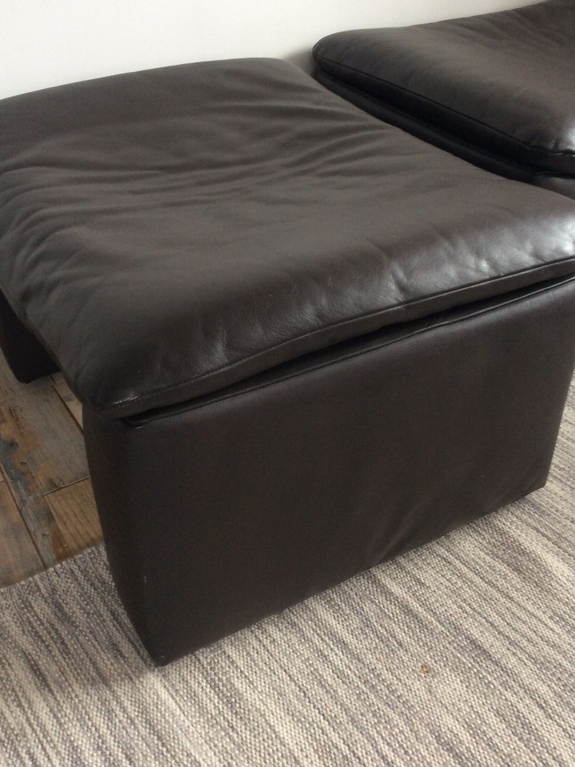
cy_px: 315
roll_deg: +0.9
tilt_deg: -32.7
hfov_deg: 37.7
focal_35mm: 38
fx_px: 842
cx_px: 279
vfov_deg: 48.7
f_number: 2.4
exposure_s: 1/24
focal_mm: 3.3
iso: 50
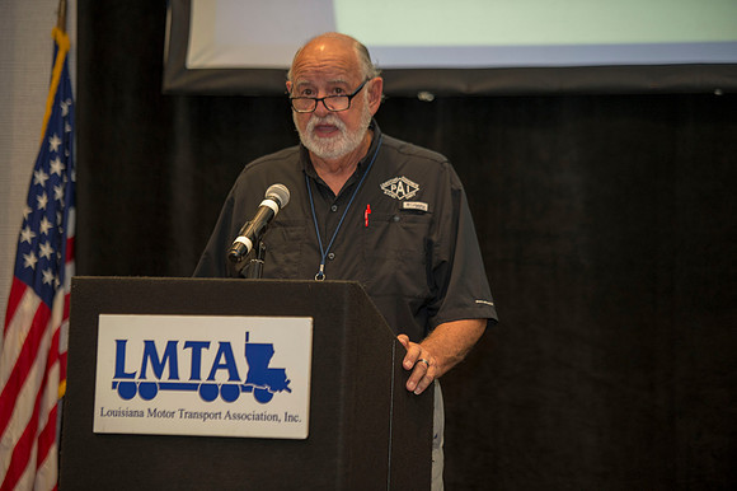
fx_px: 2762
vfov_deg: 10.1
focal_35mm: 135
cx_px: 368
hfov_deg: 15.2
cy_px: 246
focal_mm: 135
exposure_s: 1/160
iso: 1600
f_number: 2.8
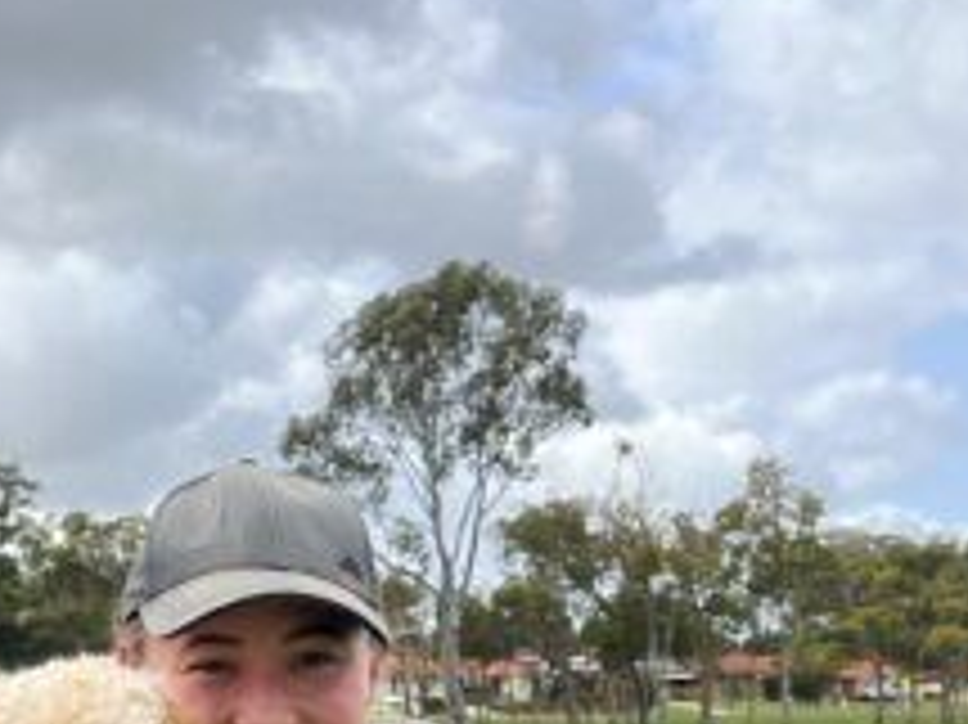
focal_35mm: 93
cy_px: 904
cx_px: 0
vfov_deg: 15.2
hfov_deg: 20.4
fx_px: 2599
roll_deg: +0.1
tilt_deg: -3.9
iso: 50
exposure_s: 1/2410
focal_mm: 5.1
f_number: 1.6
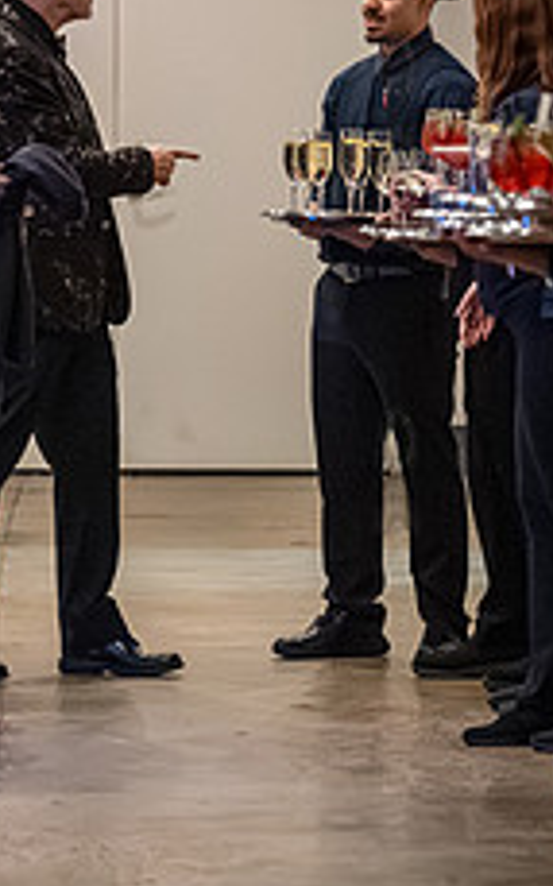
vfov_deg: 7.1
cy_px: 282
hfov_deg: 4.4
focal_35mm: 296
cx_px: -130
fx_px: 7142
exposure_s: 1/320
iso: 12800
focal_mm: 110
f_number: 3.5
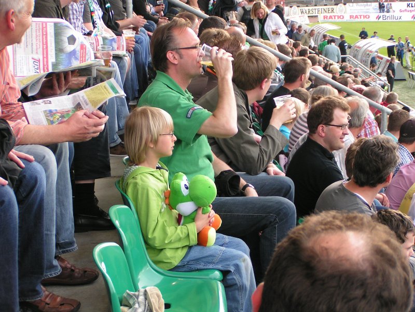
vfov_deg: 19.6
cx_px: 208
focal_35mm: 75
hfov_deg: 26.0
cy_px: 156
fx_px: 899
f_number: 3.2
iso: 50
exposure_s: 1/80
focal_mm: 11.5
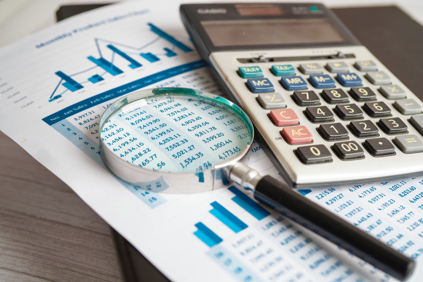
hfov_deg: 39.6
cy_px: 141
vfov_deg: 27.0
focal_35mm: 50
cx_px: 212
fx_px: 587
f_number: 5
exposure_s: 1/100
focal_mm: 50
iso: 100
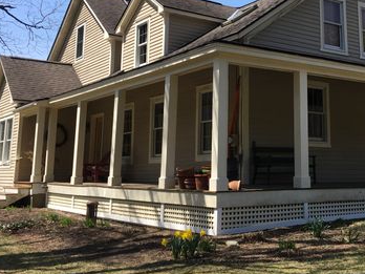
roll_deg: -0.1
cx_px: 269
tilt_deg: +13.0
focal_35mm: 50
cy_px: 77
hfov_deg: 37.4
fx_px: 527
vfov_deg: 28.8
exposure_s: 1/855
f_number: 2.2
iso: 25
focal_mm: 4.15
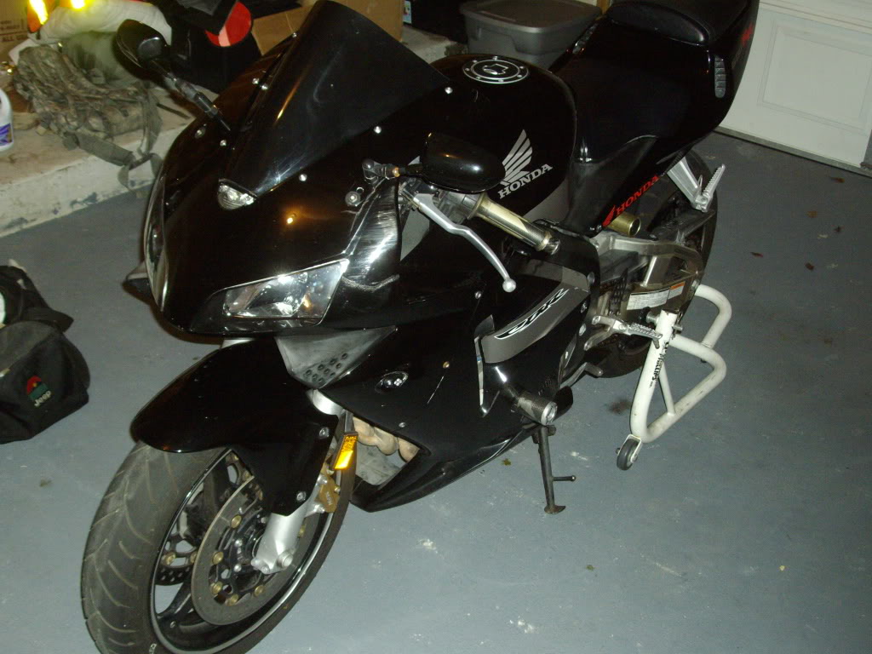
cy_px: 327
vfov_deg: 32.2
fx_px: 1134
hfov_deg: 42.1
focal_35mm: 45
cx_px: 436
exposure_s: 1/60
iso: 301
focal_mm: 7.4
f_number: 3
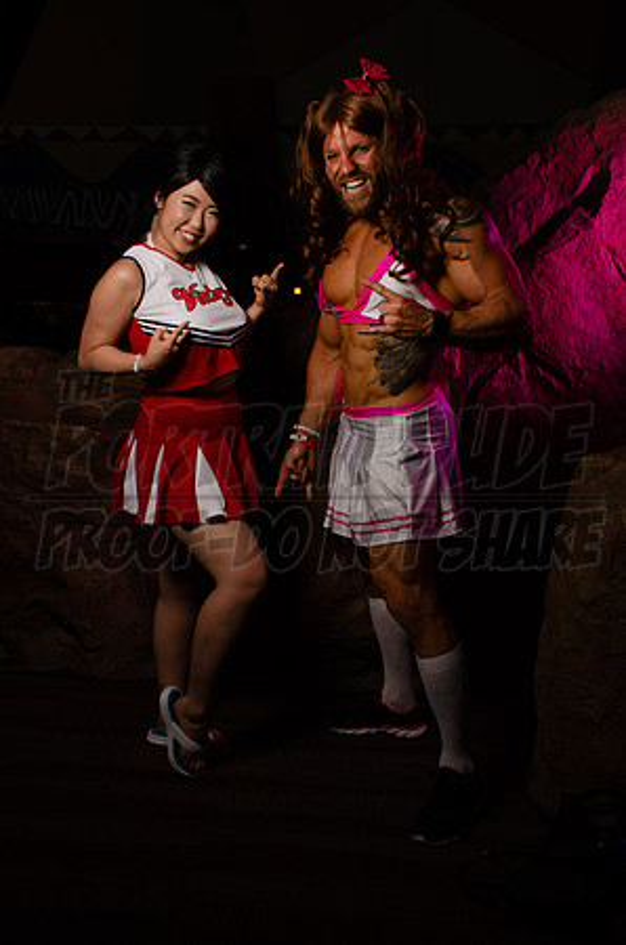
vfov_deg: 49.6
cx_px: 313
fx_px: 1022
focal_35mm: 39
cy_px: 472
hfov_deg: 34.1
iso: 200
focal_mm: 26
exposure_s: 1/125
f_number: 19
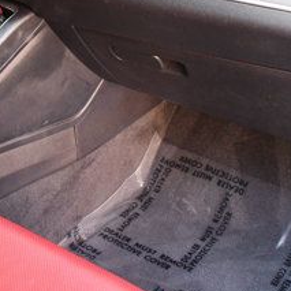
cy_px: 44
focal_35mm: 69
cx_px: 63
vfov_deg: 24.5
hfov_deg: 24.6
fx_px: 656
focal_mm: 18
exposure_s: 1/125
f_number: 3.5
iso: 1100
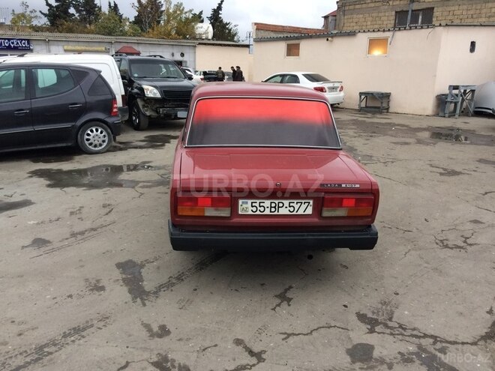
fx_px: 415
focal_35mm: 29
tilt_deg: -17.0
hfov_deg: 61.7
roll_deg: +0.7
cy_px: 186
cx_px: 248
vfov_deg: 48.2
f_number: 2.2
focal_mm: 4.15
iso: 40
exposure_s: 1/33
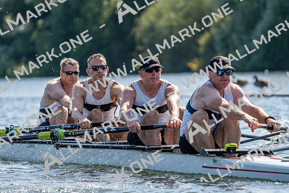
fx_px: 2690
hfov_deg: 6.2
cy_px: 96
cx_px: 144
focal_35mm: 335
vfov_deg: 4.1
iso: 500
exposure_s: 1/2000
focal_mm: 335
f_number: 6.3
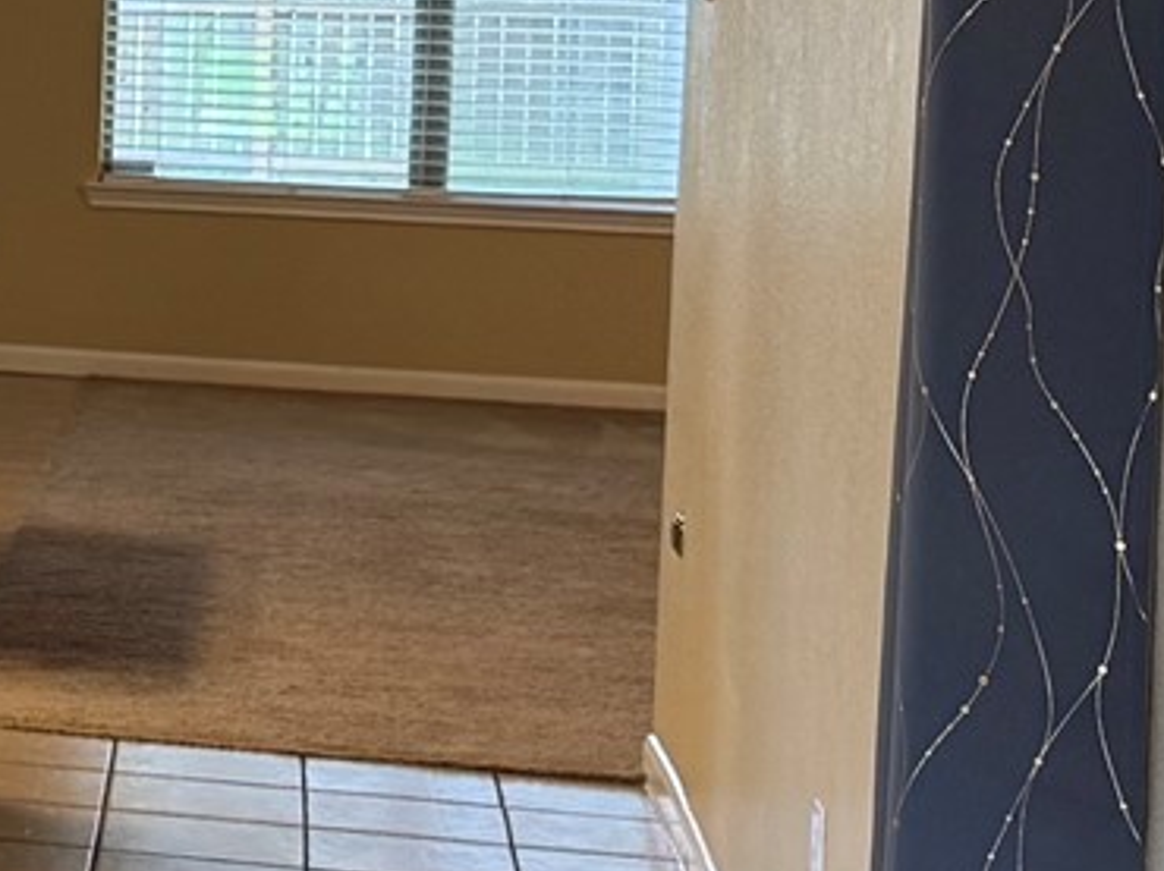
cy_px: -19
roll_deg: -1.5
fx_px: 4469
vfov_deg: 11.0
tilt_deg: -2.4
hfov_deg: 13.2
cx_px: -1032
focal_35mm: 133
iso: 160
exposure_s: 1/120
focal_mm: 6.76
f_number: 1.78
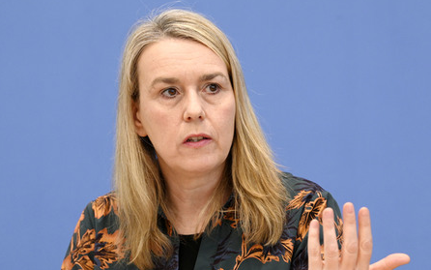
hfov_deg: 15.0
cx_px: 216
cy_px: 139
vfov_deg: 9.4
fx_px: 1633
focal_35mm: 139
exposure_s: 1/800
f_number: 5.6
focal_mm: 135
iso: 5000
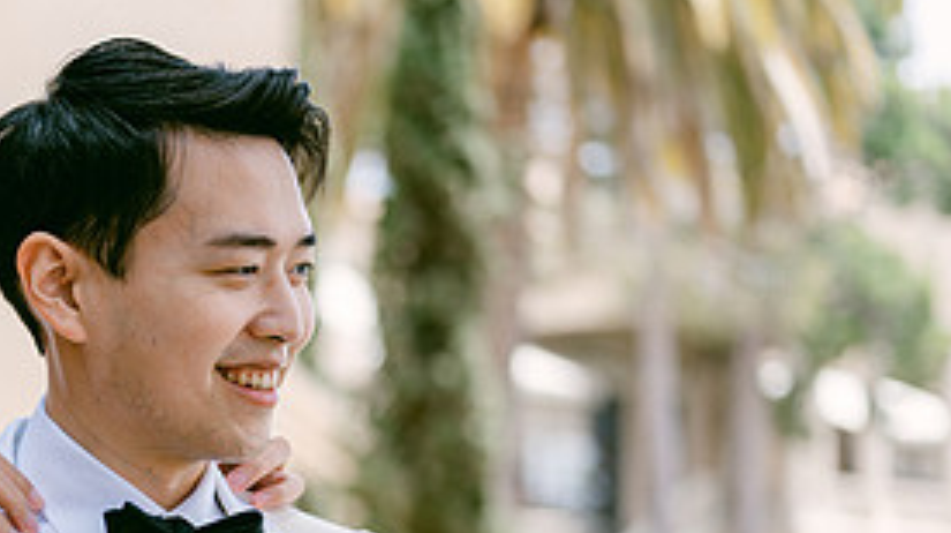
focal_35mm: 115
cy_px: 633
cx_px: 24
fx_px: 2897
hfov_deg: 18.2
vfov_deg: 10.3
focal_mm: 50
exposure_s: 1/640
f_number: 1.8
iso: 64
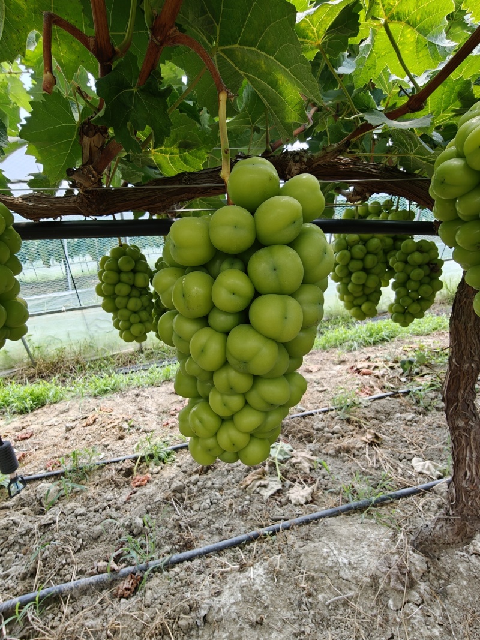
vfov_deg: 91.0
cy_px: 320
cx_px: 240
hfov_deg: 74.7
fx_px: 314
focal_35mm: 17
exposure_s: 1/133
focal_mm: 2.3
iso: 250
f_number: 2
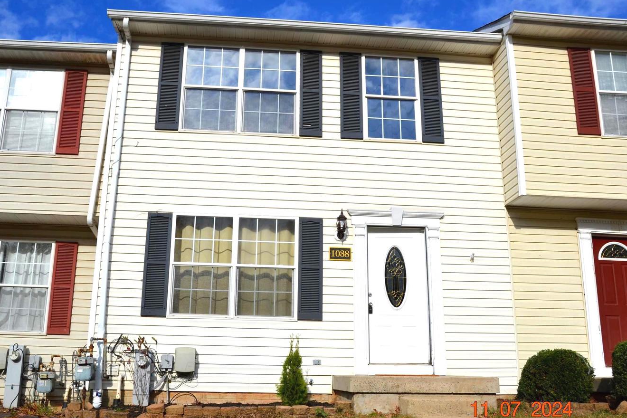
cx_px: 295
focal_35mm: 36
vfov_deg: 36.9
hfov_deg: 53.1
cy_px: 216
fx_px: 627
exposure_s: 1/320
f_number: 9
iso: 100
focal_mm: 22
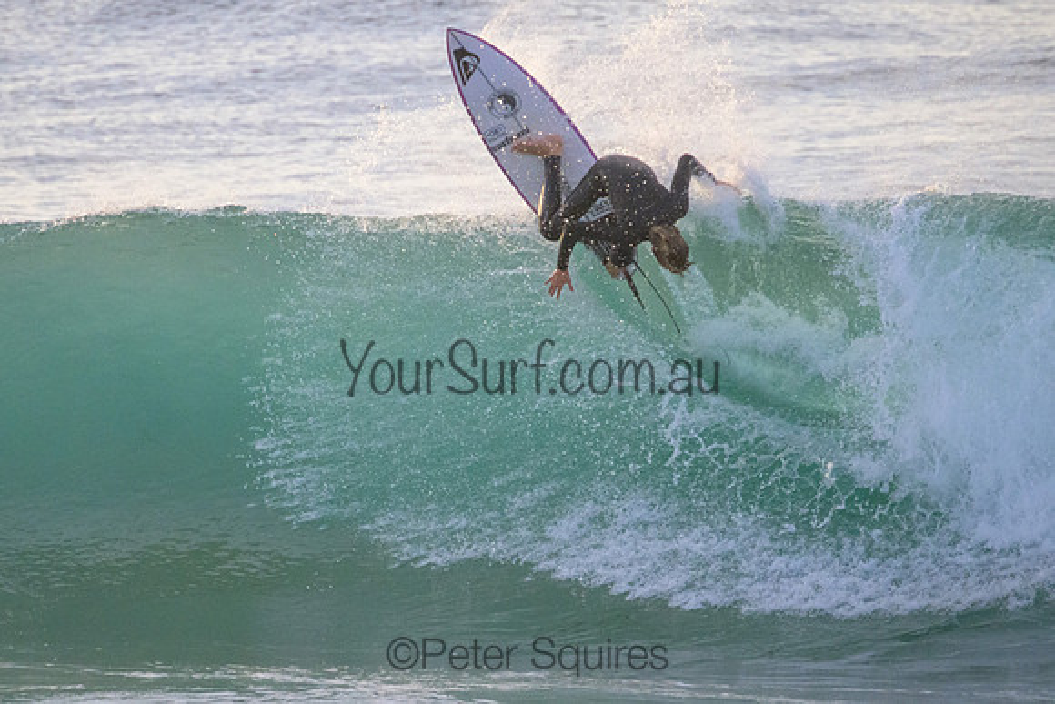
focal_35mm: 1016
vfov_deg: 1.4
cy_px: 315
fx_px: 29774
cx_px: 435
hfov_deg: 2.0
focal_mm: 800
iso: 5000
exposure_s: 1/1600
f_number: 11
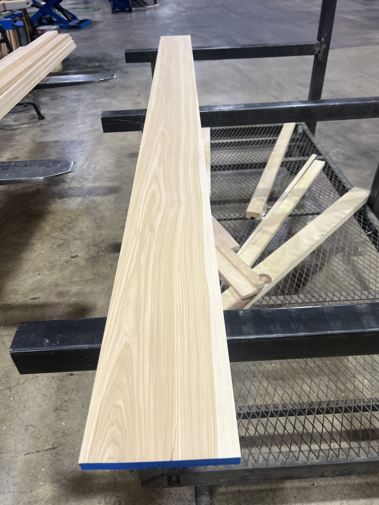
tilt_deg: -38.7
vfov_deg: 67.3
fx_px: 380
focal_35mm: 26
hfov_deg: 53.1
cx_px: 190
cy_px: 252
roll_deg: +4.1
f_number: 1.5
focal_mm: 5.7
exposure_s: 1/60
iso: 80
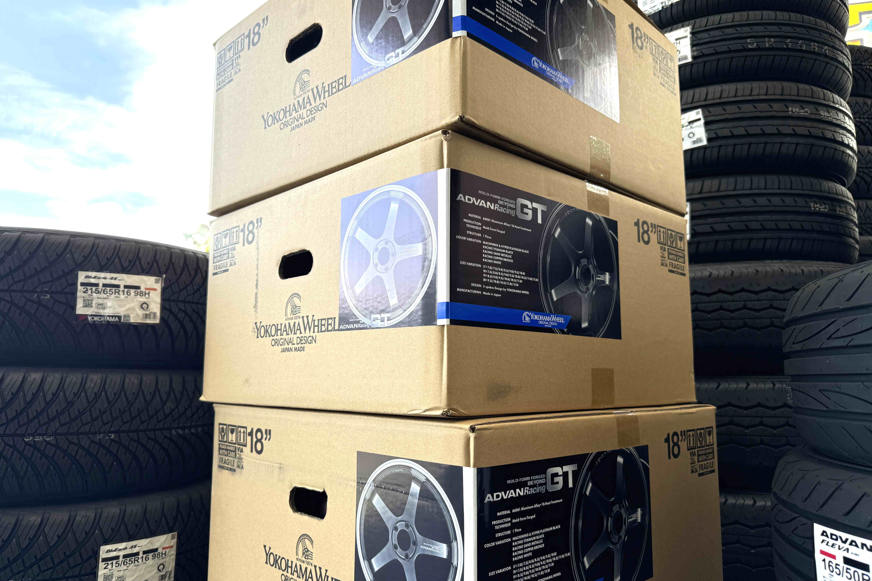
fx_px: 606
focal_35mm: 25
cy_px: 291
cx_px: 436
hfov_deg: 71.5
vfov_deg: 51.3
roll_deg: +0.0
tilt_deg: +6.7
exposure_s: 1/577
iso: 80
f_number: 1.78
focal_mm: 6.76
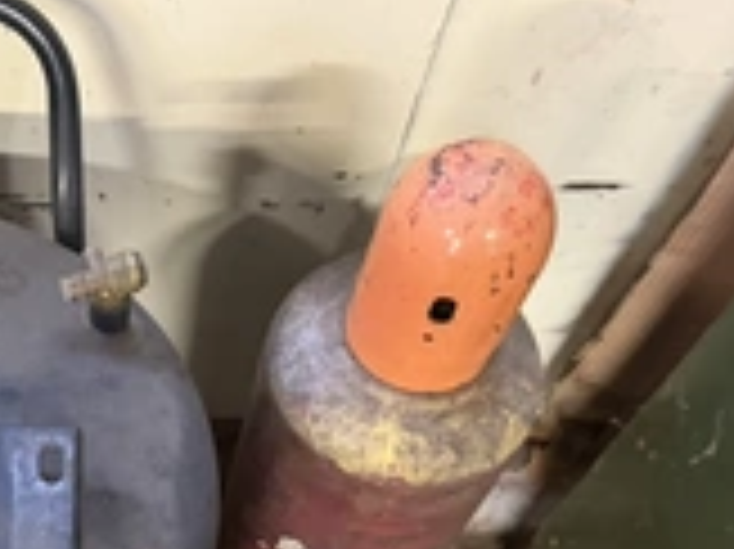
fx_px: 1250
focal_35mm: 59
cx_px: 95
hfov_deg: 31.4
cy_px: 454
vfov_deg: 24.3
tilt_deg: -65.7
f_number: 1.78
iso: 800
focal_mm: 6.76
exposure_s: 1/40
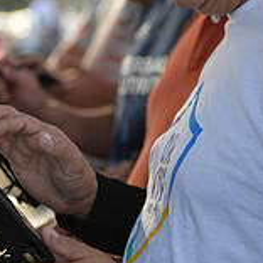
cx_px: 126
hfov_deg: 7.9
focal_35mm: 221
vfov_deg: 7.9
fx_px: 1900
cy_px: 68
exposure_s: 1/640
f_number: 2.8
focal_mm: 70
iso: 280
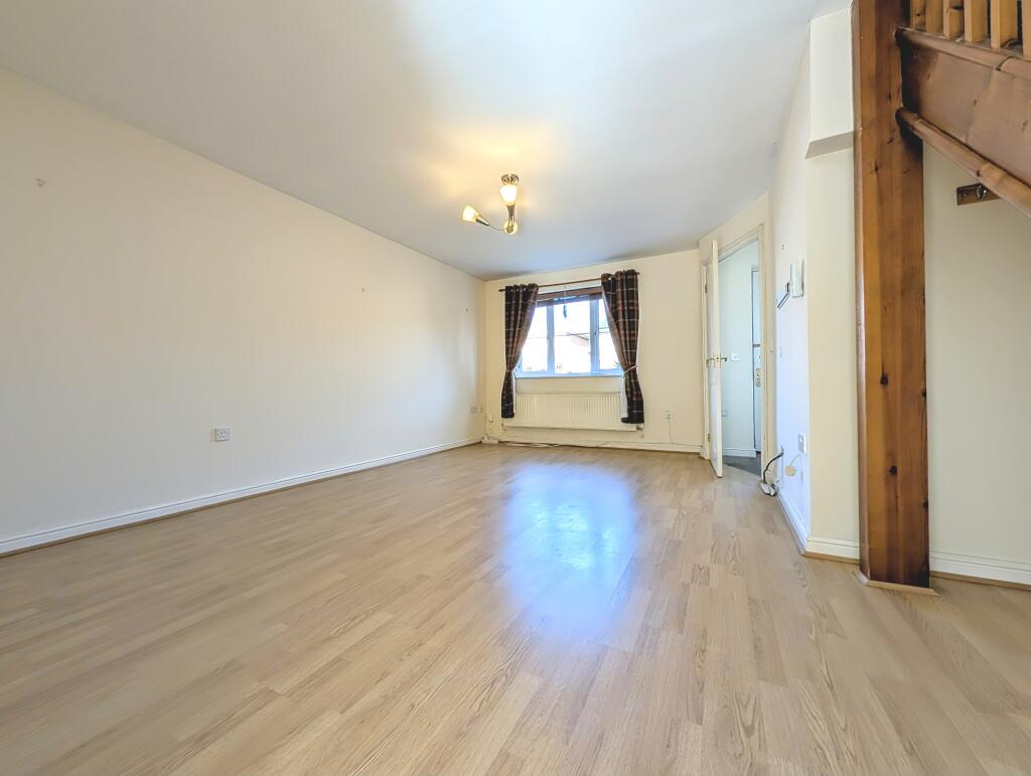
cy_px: 388
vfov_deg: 94.6
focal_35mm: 12
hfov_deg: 110.5
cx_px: 516
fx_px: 358
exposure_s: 1/143
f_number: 1.7
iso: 66
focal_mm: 2.02
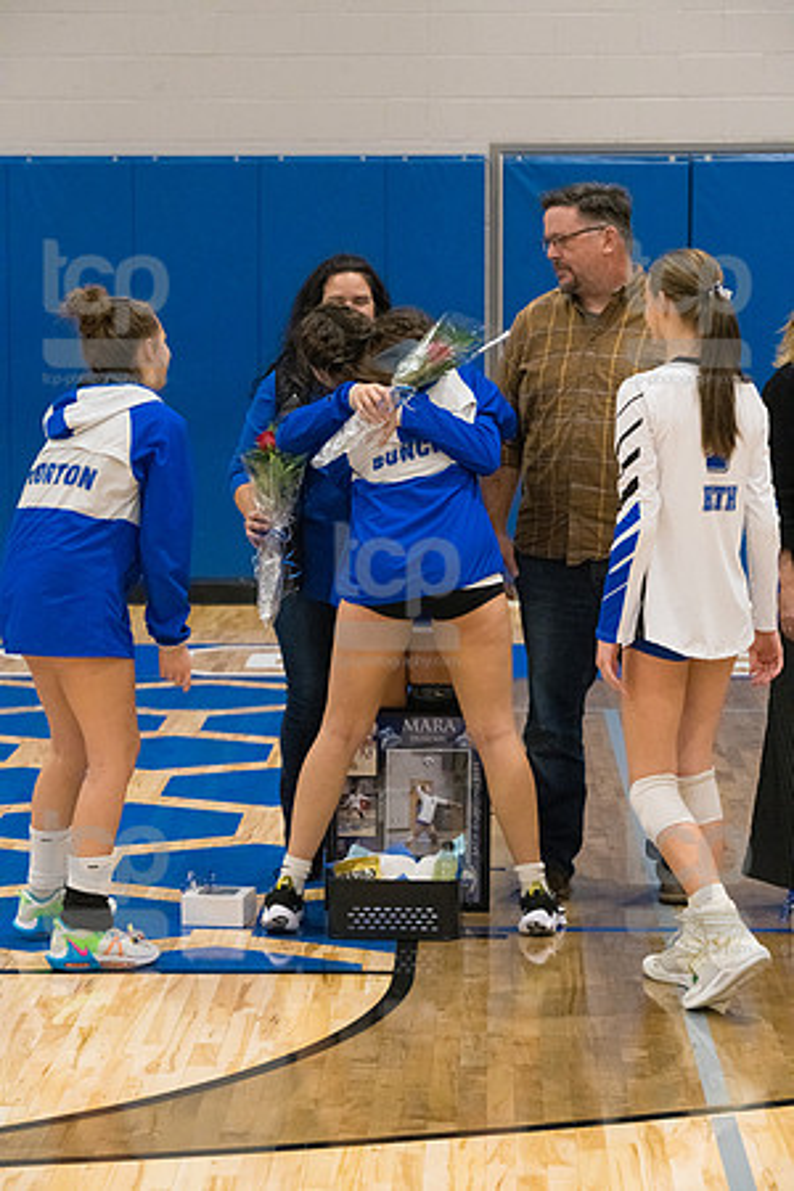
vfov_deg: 19.5
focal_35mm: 105
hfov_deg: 13.0
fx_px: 3473
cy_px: 596
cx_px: 397
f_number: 5.6
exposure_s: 1/500
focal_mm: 105
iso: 5000
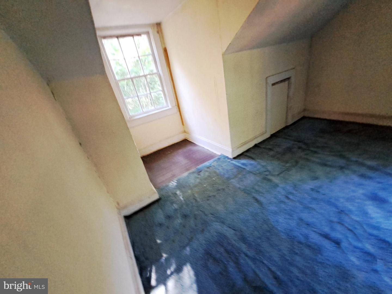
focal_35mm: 13
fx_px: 147
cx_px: 196
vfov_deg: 89.9
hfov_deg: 106.2
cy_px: 147
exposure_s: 1/24
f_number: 2.2
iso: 400
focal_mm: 1.74
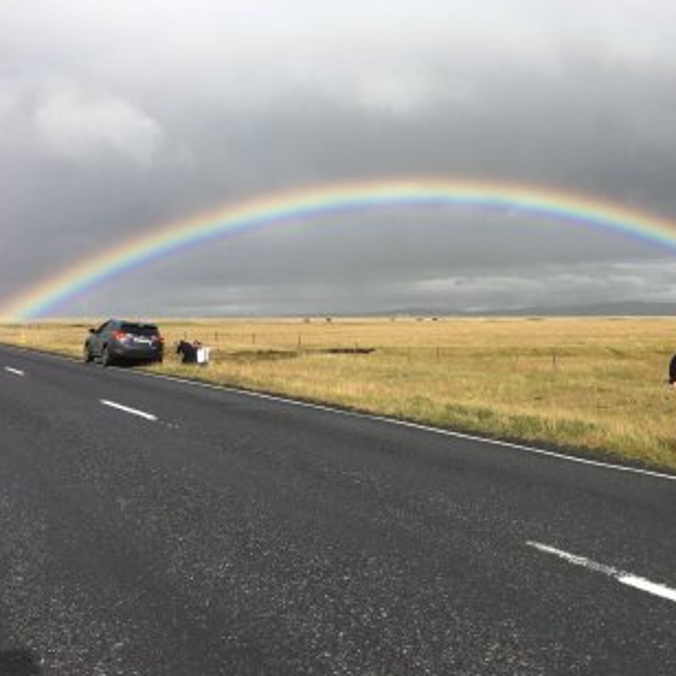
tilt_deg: -1.0
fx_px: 773
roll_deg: -0.3
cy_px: 339
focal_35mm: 35
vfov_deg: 47.2
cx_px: 452
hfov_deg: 46.5
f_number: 2.2
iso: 25
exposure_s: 1/2024
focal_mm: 4.15
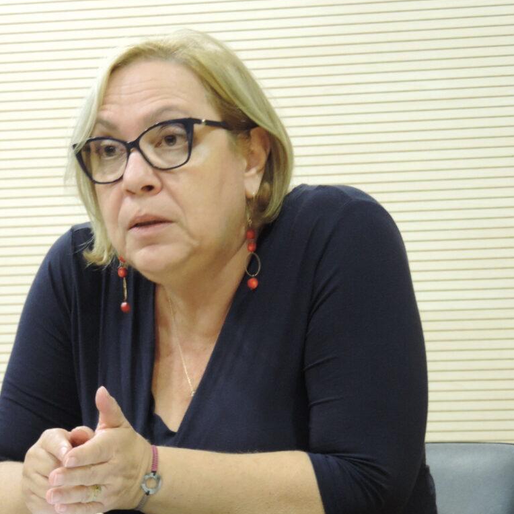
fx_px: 3981
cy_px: 281
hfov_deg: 7.4
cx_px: 258
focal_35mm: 237
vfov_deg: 7.4
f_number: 4.6
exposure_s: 1/8
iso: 800
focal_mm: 35.6
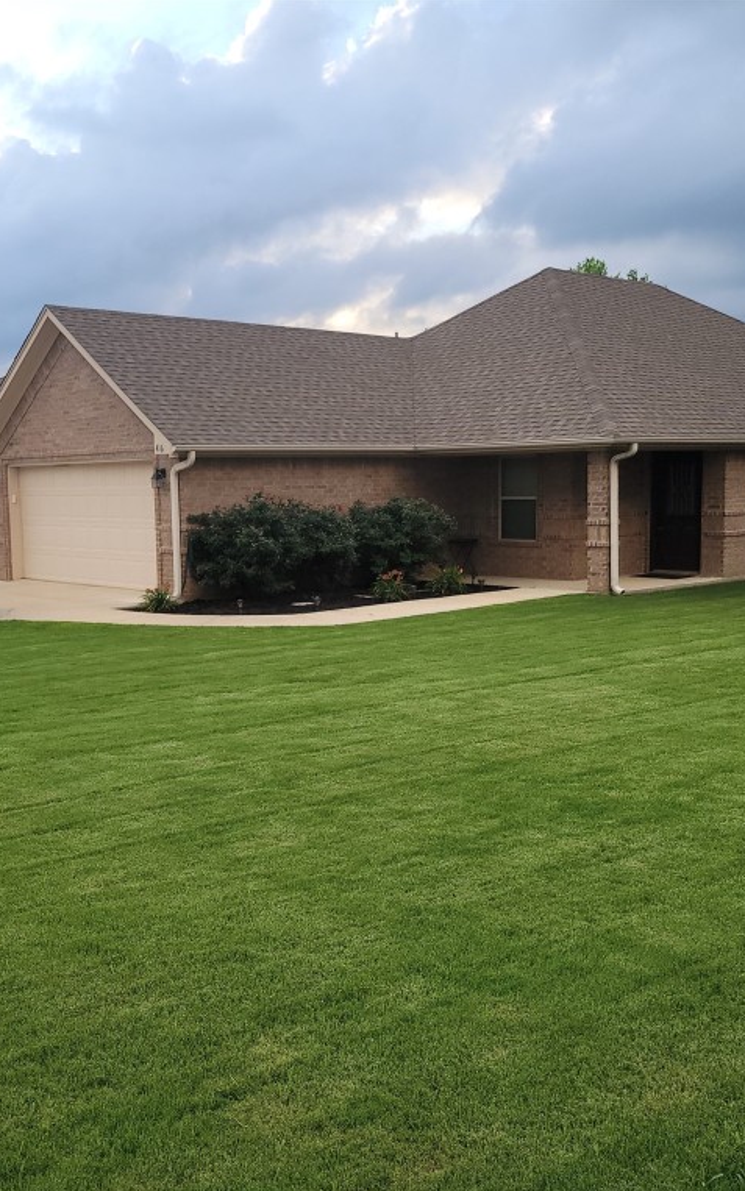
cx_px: 295
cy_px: 598
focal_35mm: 37
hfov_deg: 34.3
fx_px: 1202
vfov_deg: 52.7
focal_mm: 5.4
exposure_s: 1/736
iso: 40
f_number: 1.8
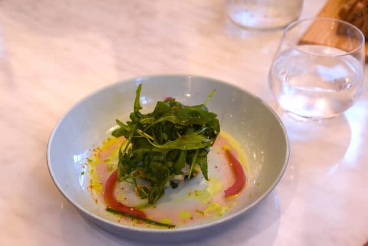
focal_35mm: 57
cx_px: 184
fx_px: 583
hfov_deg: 35.1
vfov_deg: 23.8
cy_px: 123
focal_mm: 38
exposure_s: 1/250
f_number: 4.2
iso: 500
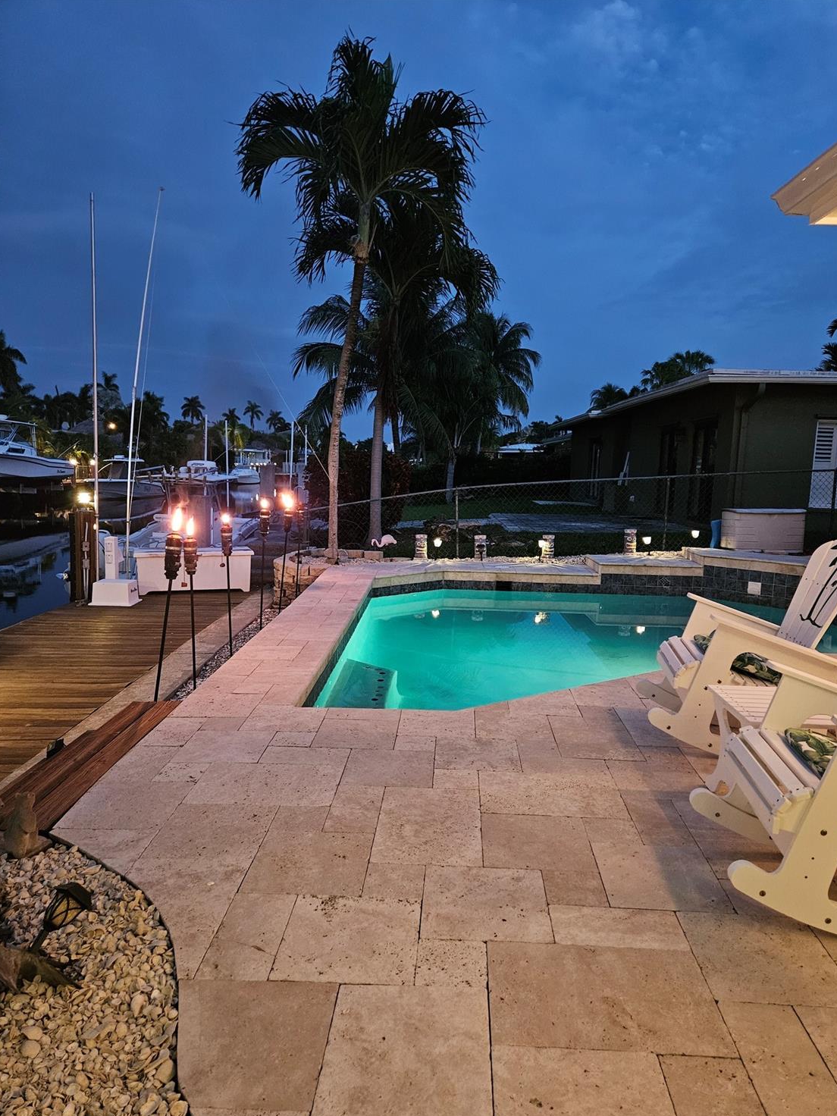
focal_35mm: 24
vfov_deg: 71.6
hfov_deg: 56.8
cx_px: 433
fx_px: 774
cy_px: 579
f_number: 1.8
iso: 1250
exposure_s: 1/24
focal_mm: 5.4
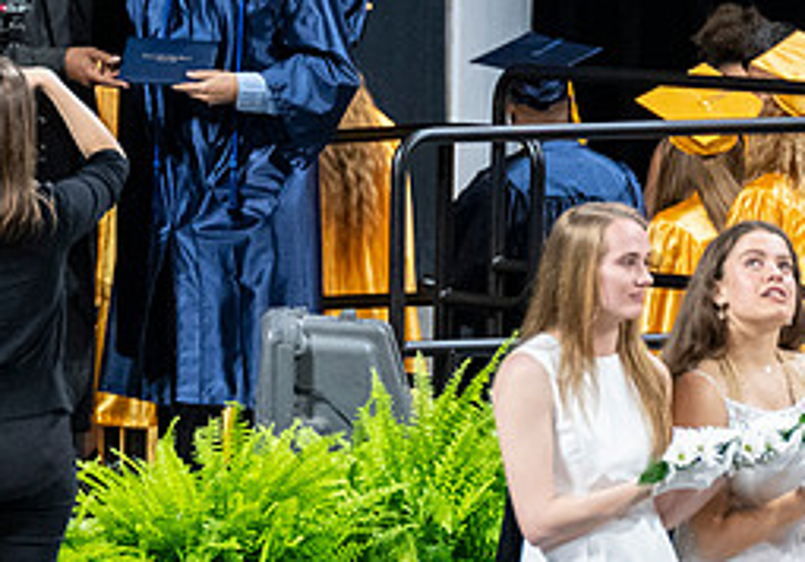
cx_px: 224
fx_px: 17969
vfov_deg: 1.8
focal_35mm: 792
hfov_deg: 2.6
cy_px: 154
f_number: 4
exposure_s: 1/200
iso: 2000
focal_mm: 200
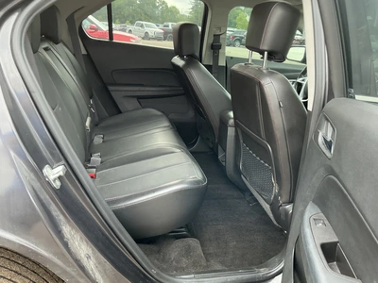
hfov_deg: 63.4
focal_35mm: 28
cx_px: 189
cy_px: 142
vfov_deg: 49.7
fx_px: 306
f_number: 1.8
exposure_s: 1/122
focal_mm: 3
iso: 64
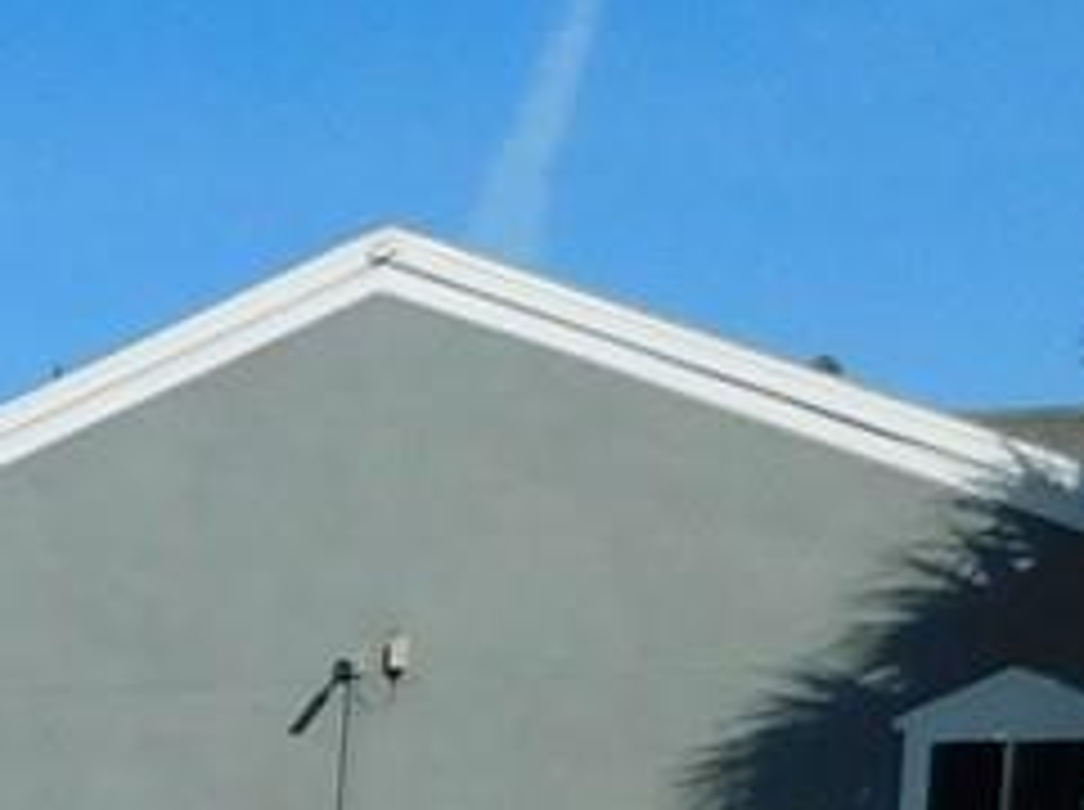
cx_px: -1727
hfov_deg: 10.6
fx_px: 4784
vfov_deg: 9.1
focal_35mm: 153
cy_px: 1616
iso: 125
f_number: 6
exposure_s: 1/800
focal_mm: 4
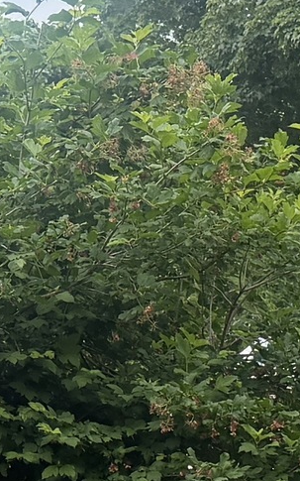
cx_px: 88
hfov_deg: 8.1
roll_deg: +0.2
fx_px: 2107
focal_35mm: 161
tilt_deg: -2.0
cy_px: 661
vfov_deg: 12.5
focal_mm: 6.76
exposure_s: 1/1174
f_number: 1.78
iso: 100
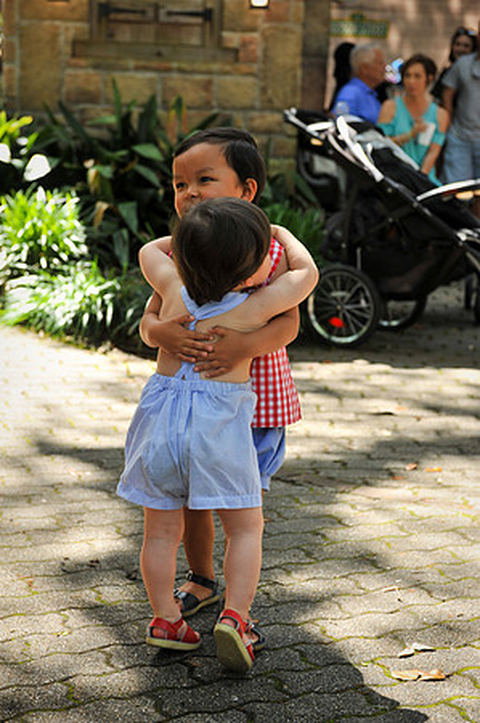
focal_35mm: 70
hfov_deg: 19.4
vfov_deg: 28.9
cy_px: 362
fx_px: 1403
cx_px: 240
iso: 250
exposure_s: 1/250
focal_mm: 70
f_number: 5.6
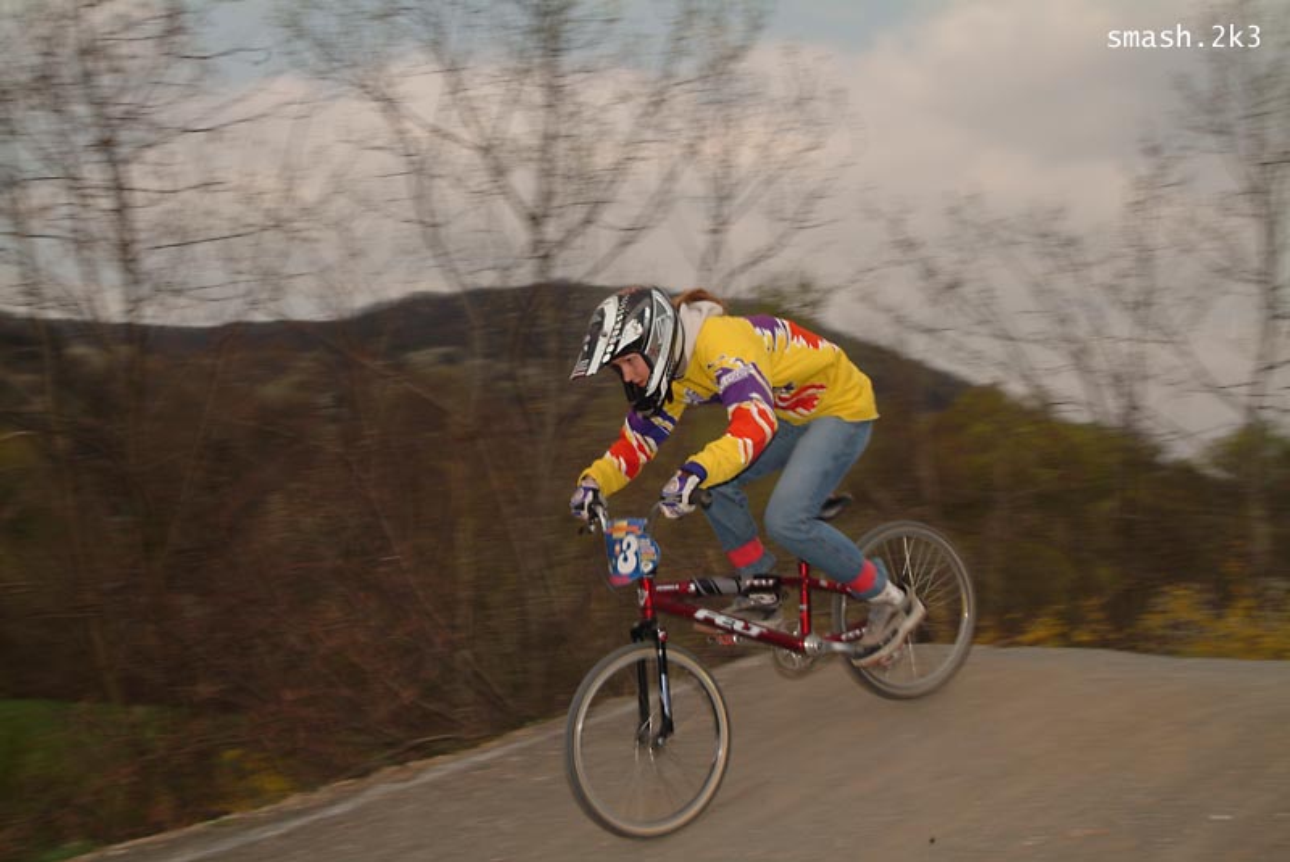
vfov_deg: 30.9
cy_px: 431
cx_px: 645
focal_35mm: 44
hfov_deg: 44.9
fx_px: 1560
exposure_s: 1/125
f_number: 11
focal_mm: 29
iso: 100
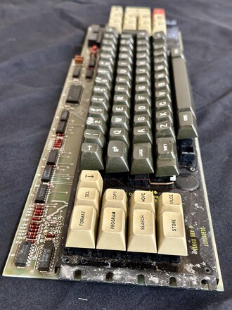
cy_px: 155
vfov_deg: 39.7
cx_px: 116
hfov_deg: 30.3
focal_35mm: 48
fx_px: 429
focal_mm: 6.86
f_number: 1.78
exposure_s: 1/30
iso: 500
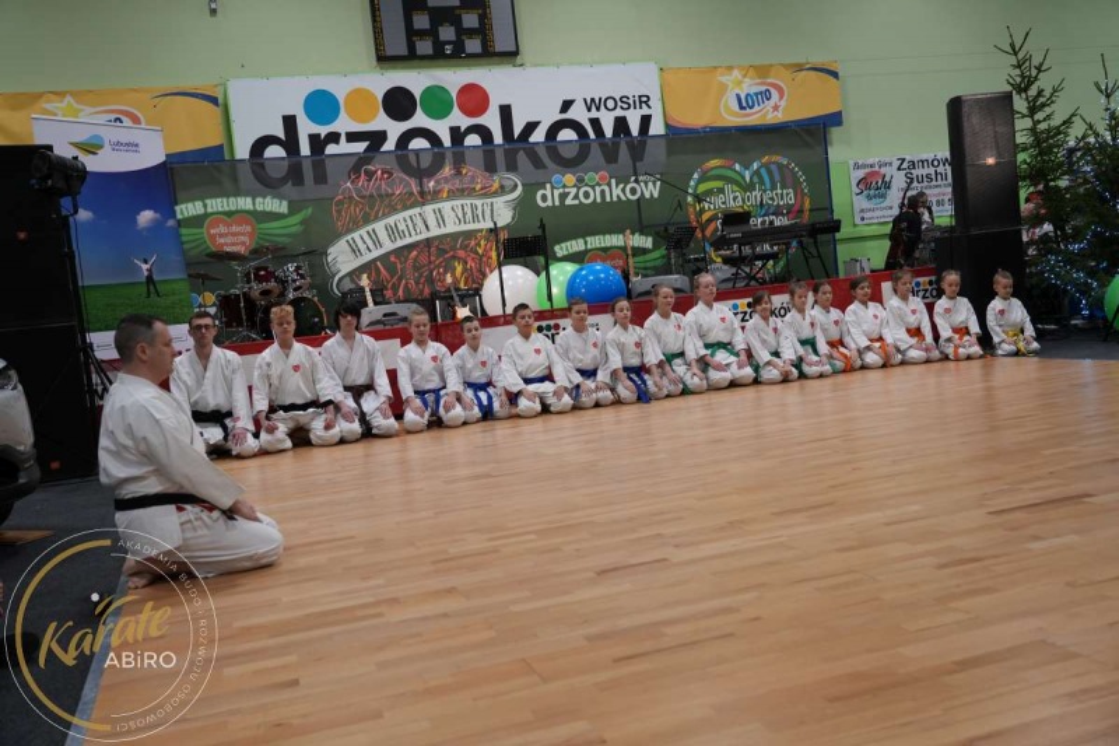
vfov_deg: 38.9
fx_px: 1057
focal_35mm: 34
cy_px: 373
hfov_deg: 55.8
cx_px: 560
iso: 640
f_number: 4
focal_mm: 34
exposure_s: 1/160
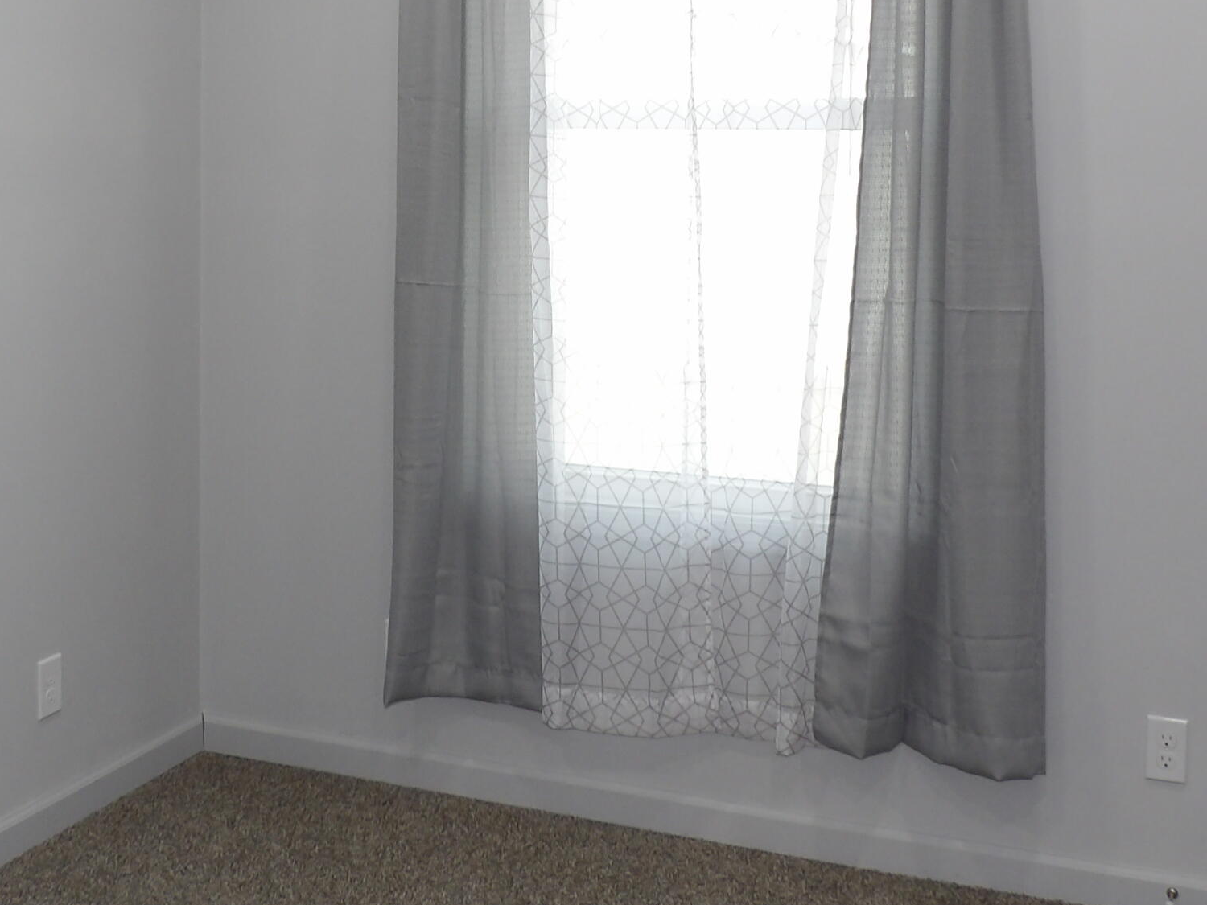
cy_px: 239
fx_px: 1674
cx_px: 521
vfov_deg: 29.8
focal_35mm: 48
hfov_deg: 39.6
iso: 127
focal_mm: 4.3
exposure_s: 1/33
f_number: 3.2
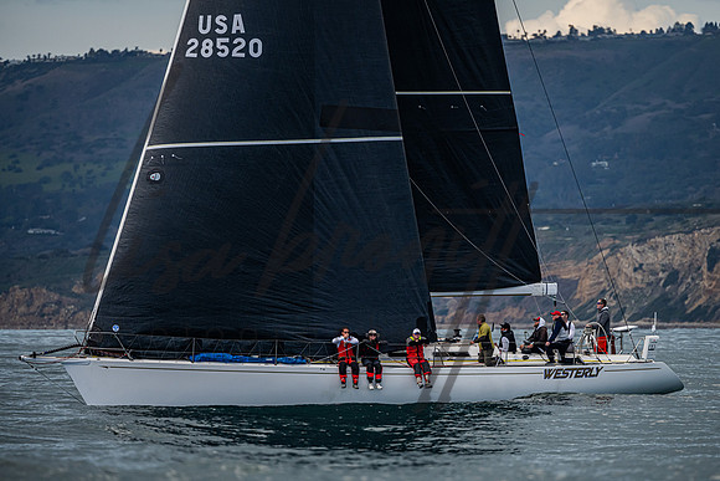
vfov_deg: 3.1
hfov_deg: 4.7
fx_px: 8829
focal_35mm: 441
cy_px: 261
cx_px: 395
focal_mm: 400
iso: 400
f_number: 5.6
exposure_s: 1/2500
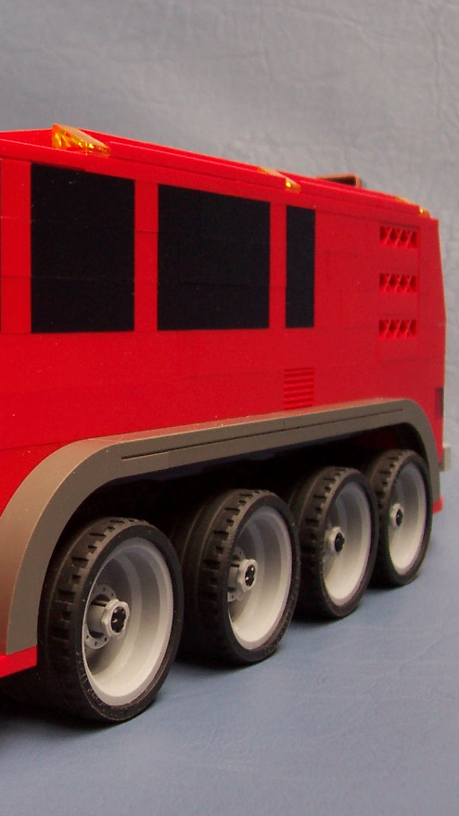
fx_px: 1189
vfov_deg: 37.8
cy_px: 414
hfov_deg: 21.1
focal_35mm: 55
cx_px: 4
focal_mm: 5.6
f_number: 2.8
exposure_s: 1/180
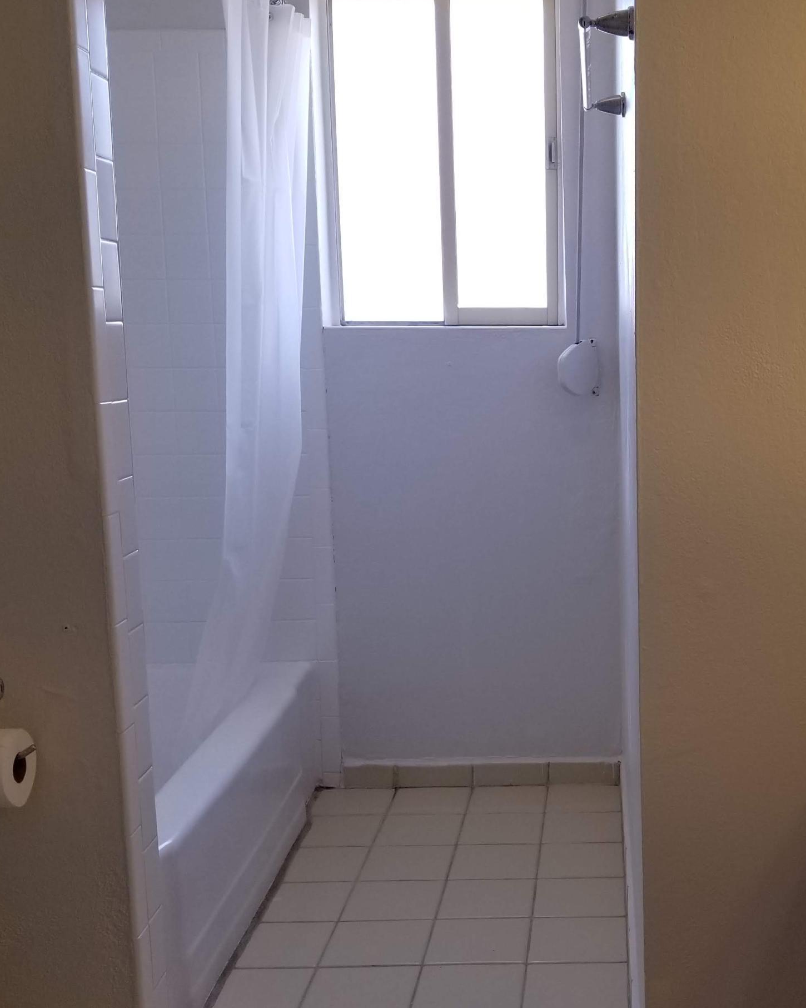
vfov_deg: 43.8
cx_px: 608
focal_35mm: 42
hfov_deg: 34.9
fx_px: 1253
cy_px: 550
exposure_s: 1/167
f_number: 1.7
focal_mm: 4.25
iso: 50
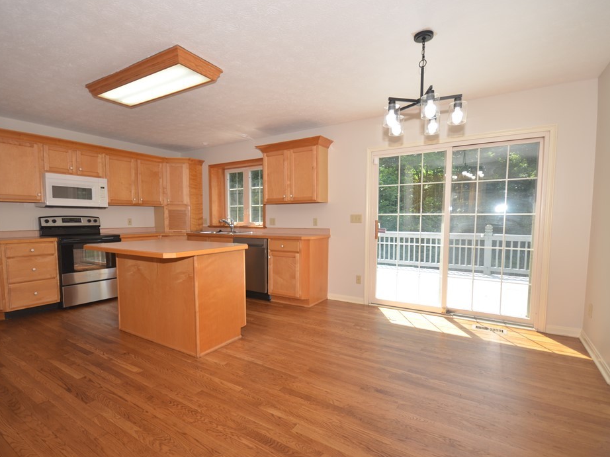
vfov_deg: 74.7
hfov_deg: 91.0
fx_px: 299
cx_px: 289
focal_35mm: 17
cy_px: 232
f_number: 5.6
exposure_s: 1/125
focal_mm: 10
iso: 200
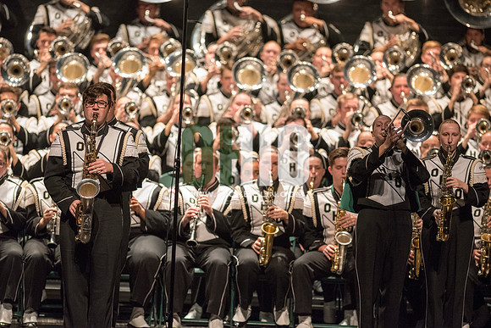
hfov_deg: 6.9
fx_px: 4092
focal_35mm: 300
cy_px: 164
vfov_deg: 4.6
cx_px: 246
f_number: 2.8
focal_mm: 300
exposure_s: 1/500
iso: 4000
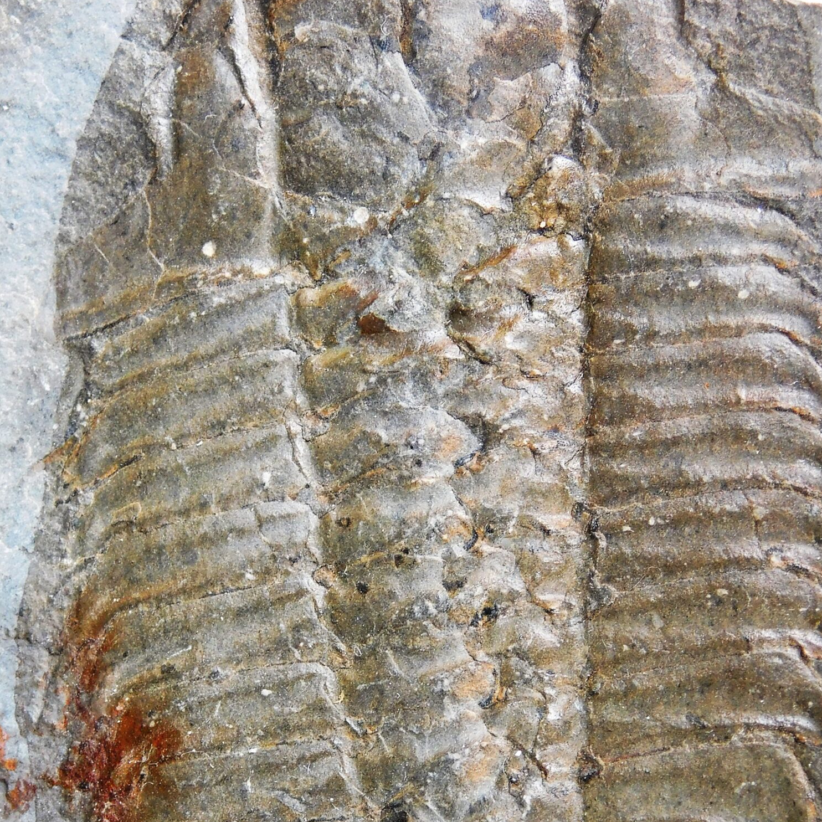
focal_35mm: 151
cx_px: 478
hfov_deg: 11.6
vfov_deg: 11.5
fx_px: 4057
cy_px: 589
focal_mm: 17.6
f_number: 4.6
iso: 125
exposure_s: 1/50
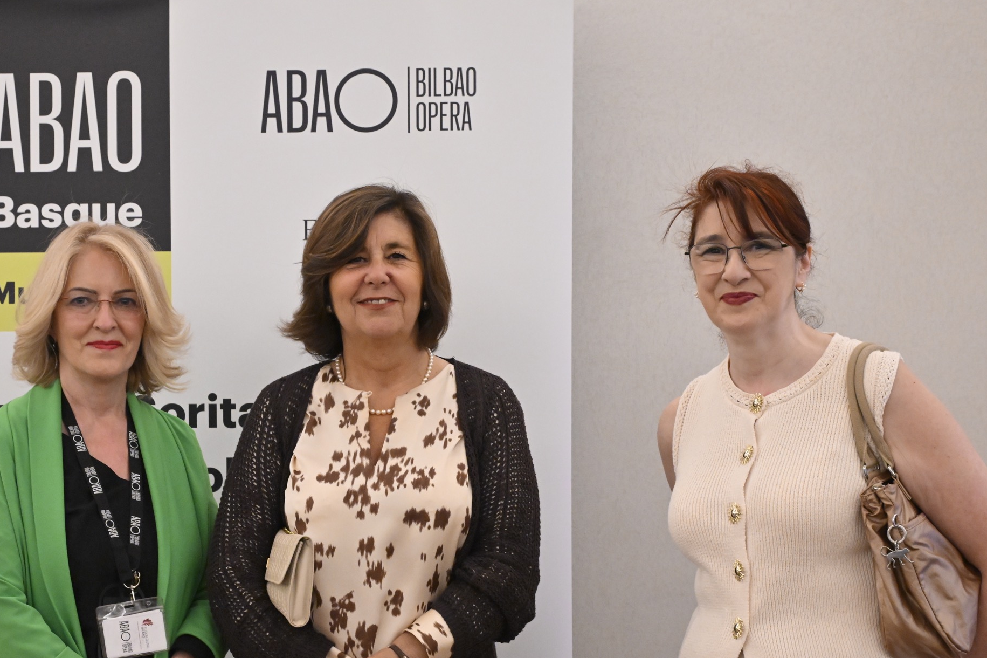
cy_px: 416
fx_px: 1617
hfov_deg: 33.8
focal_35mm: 59
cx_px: 398
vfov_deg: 22.9
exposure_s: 1/100
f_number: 5.6
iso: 5000
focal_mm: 45
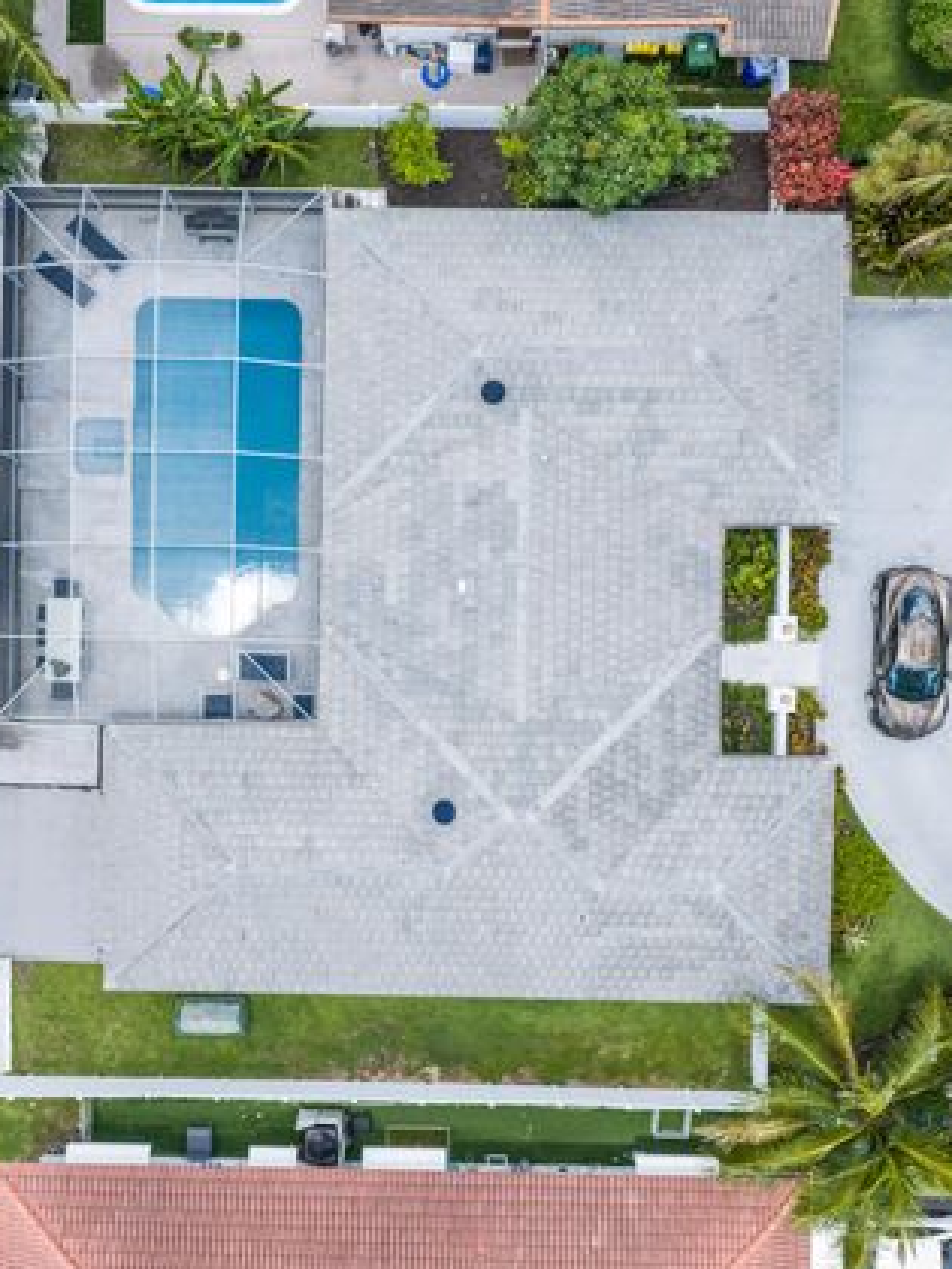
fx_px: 1503
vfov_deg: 45.8
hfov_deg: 35.1
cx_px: 405
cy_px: 642
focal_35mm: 41
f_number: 5
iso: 100
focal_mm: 14.45
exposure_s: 1/120
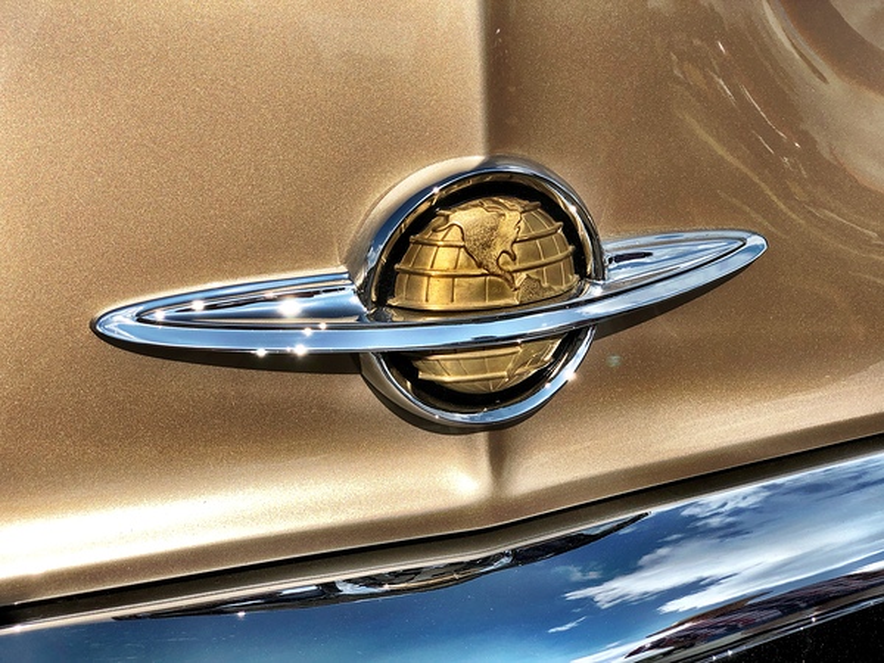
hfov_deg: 36.8
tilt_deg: -21.0
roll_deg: -2.2
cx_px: 442
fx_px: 1328
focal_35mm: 52
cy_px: 332
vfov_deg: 28.0
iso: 16
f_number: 2.4
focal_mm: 6
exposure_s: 1/2000
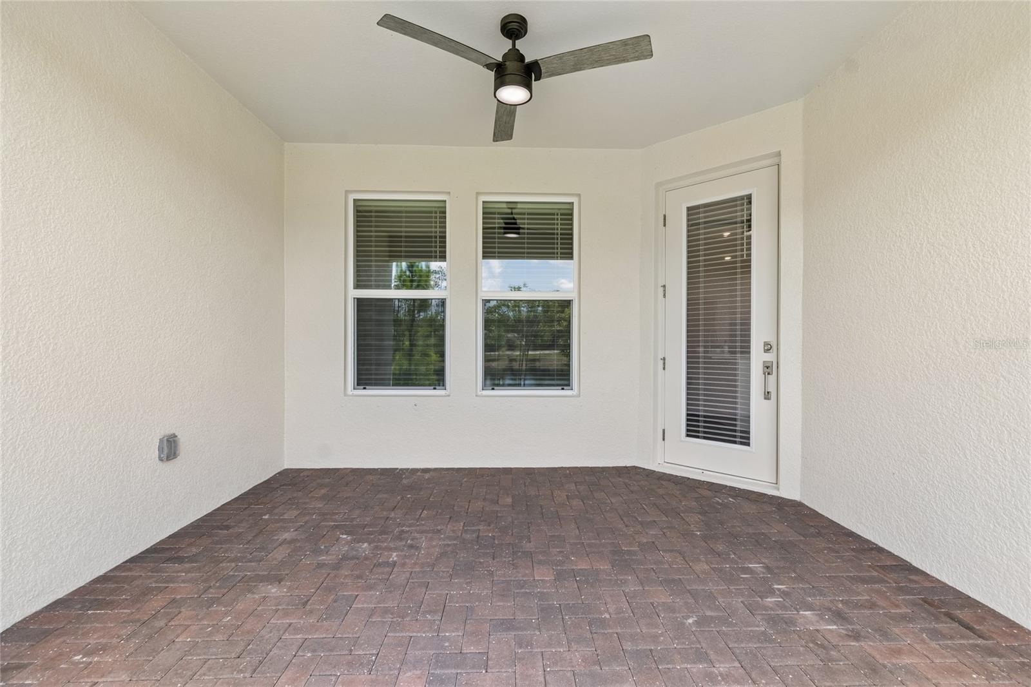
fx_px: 429
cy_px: 344
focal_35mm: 15
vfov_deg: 77.3
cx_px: 516
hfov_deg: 100.4
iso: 100
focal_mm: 10
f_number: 7.1
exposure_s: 1/40
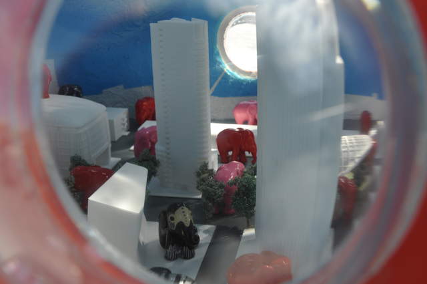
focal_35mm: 45
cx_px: 214
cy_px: 142
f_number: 11
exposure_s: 1/40
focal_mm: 30
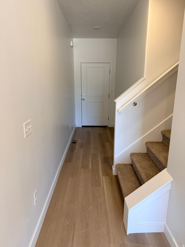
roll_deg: +1.5
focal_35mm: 24
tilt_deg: -6.8
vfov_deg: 71.6
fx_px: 171
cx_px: 92
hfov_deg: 56.8
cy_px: 124
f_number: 1.78
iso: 125
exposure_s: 1/120
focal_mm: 6.76
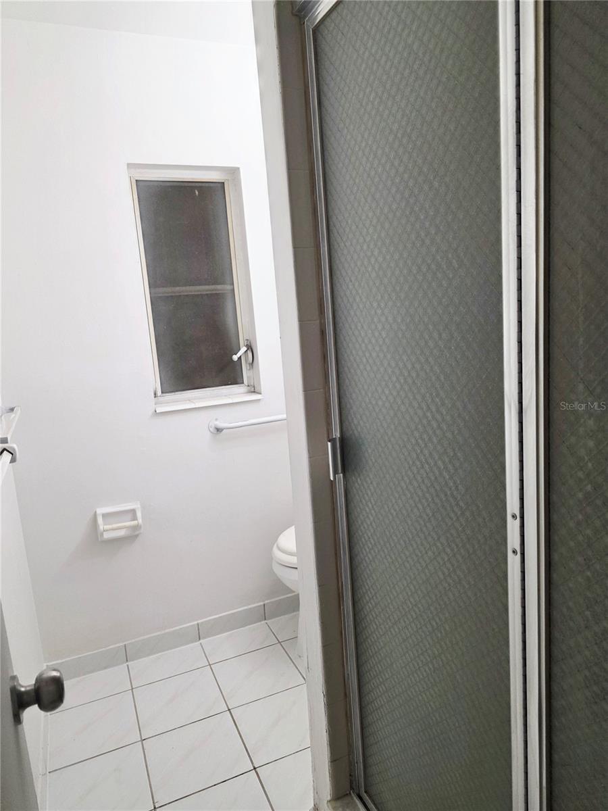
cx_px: 304
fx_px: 539
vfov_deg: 73.9
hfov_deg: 58.9
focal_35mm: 23
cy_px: 406
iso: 250
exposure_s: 1/120
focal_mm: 6.3
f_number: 1.7
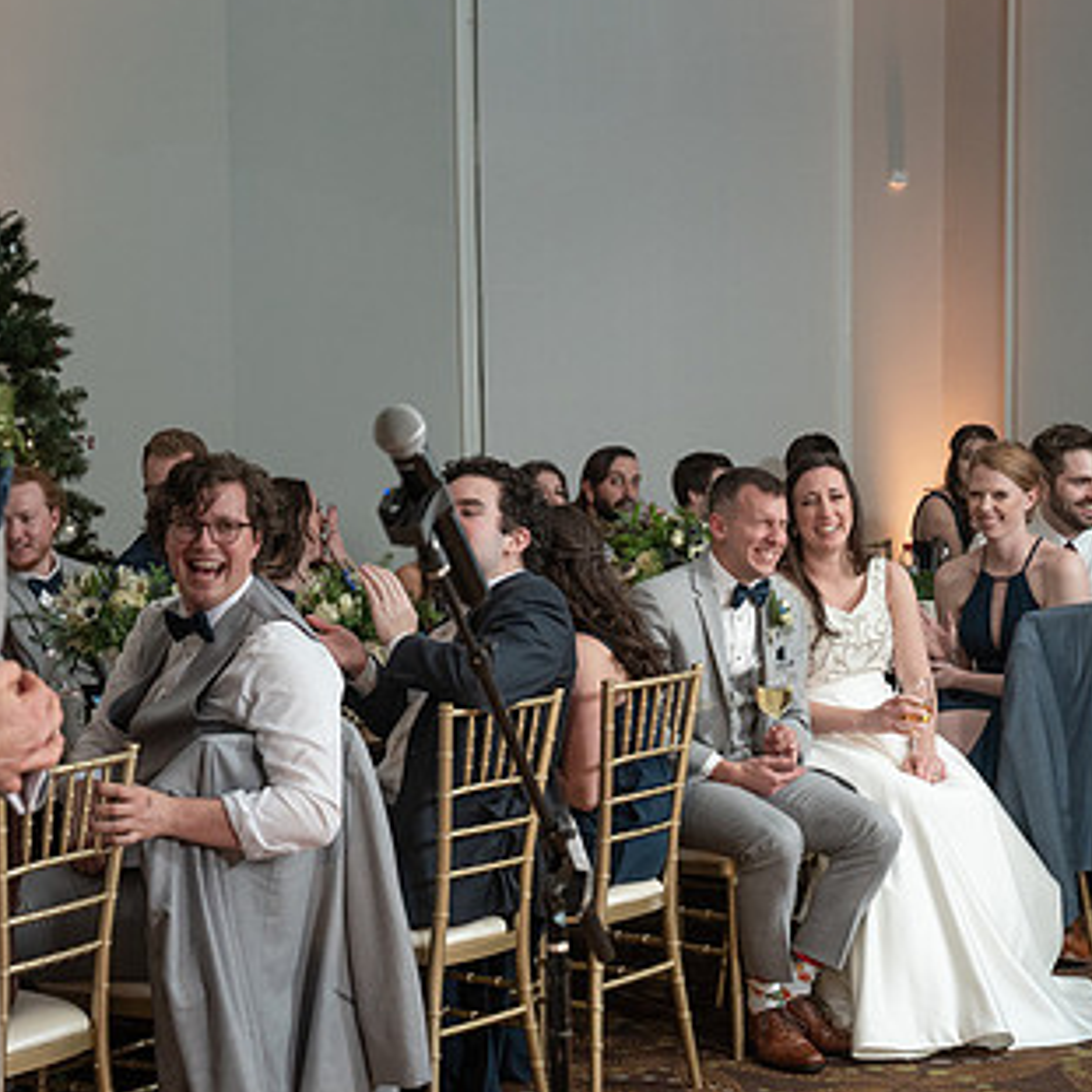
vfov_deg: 22.7
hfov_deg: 22.6
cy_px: 651
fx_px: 2712
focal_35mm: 76
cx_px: 298
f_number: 5
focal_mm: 48
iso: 2000
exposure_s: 1/200
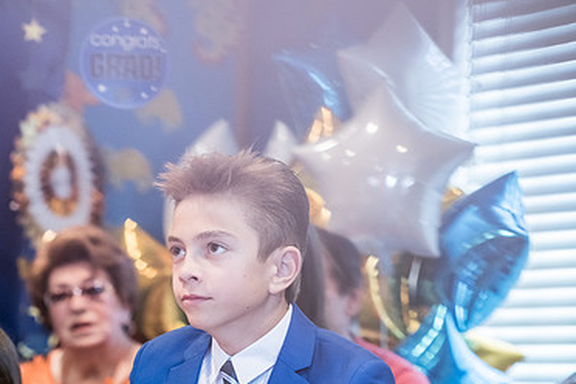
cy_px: 292
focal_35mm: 156
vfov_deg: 8.8
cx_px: 245
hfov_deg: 13.2
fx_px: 2496
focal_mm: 100
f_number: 3.2
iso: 1600
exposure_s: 1/80
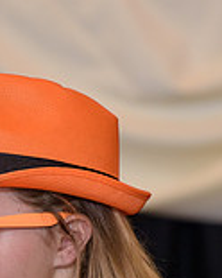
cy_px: 261
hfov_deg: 2.2
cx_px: -25
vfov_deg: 2.8
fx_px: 5774
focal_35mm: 703
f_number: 3.2
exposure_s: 1/125
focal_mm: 200
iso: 1600
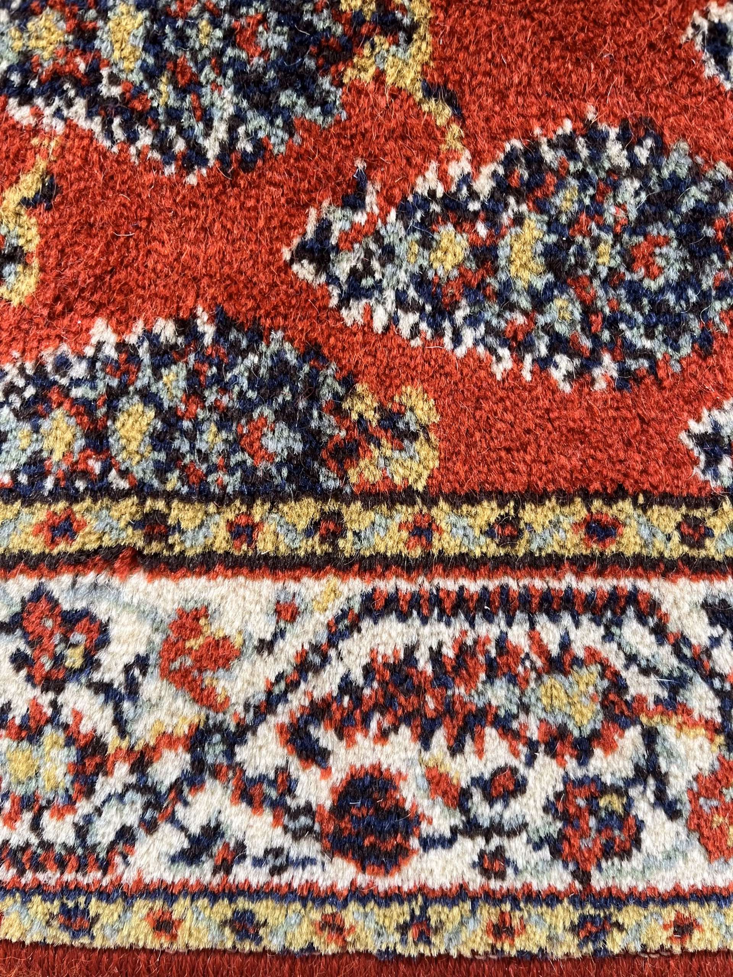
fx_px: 734
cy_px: 488
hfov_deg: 53.1
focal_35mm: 26
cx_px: 366
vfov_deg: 67.3
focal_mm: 5.1
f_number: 1.6
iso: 125
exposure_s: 1/60
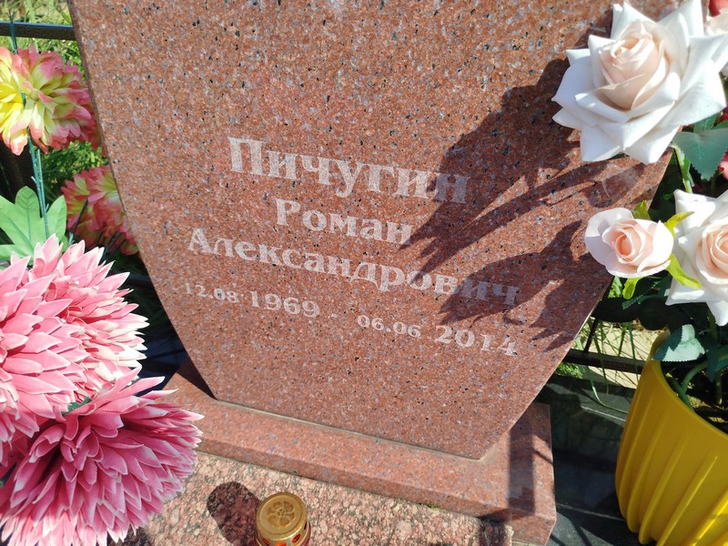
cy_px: 273
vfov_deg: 56.8
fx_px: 505
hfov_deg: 71.6
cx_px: 364
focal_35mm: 24
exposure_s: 1/904
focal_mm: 5.31
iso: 50
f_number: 1.7
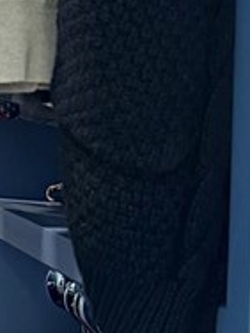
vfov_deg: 15.0
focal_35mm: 131
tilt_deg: -2.1
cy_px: 106
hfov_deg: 9.7
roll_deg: -0.4
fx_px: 1261
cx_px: -387
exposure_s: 1/60
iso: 800
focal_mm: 6.76
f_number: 1.78
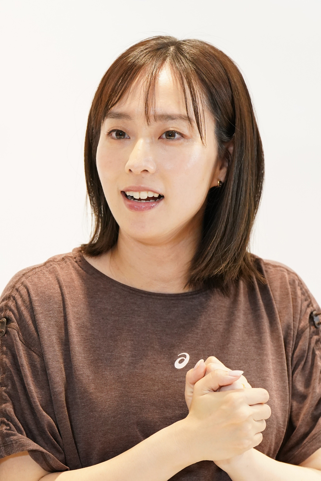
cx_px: 160
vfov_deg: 11.0
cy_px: 240
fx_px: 2501
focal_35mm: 187
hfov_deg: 7.3
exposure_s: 1/500
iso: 3200
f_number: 4.5
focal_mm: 125
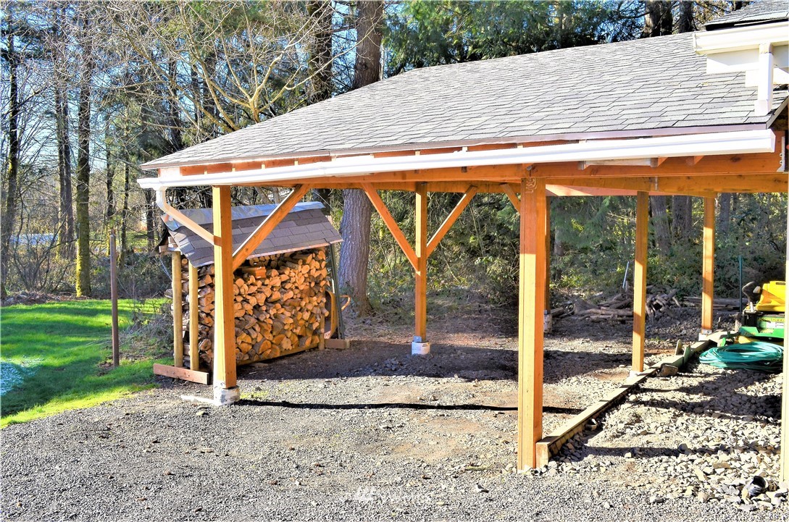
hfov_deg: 57.3
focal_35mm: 33
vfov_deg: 39.8
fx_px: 722
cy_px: 261
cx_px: 394
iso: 200
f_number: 11
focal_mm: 22
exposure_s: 1/125
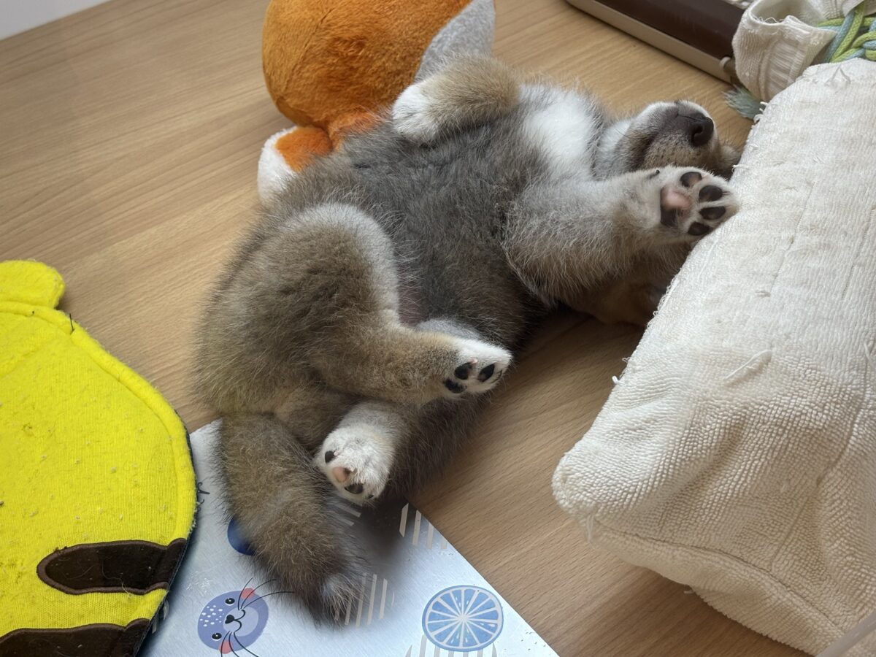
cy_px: 328
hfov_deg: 36.8
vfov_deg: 28.0
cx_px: 438
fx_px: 1316
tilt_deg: -38.8
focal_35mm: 52
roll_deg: +6.3
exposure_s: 1/50
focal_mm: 5.96
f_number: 1.6
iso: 32
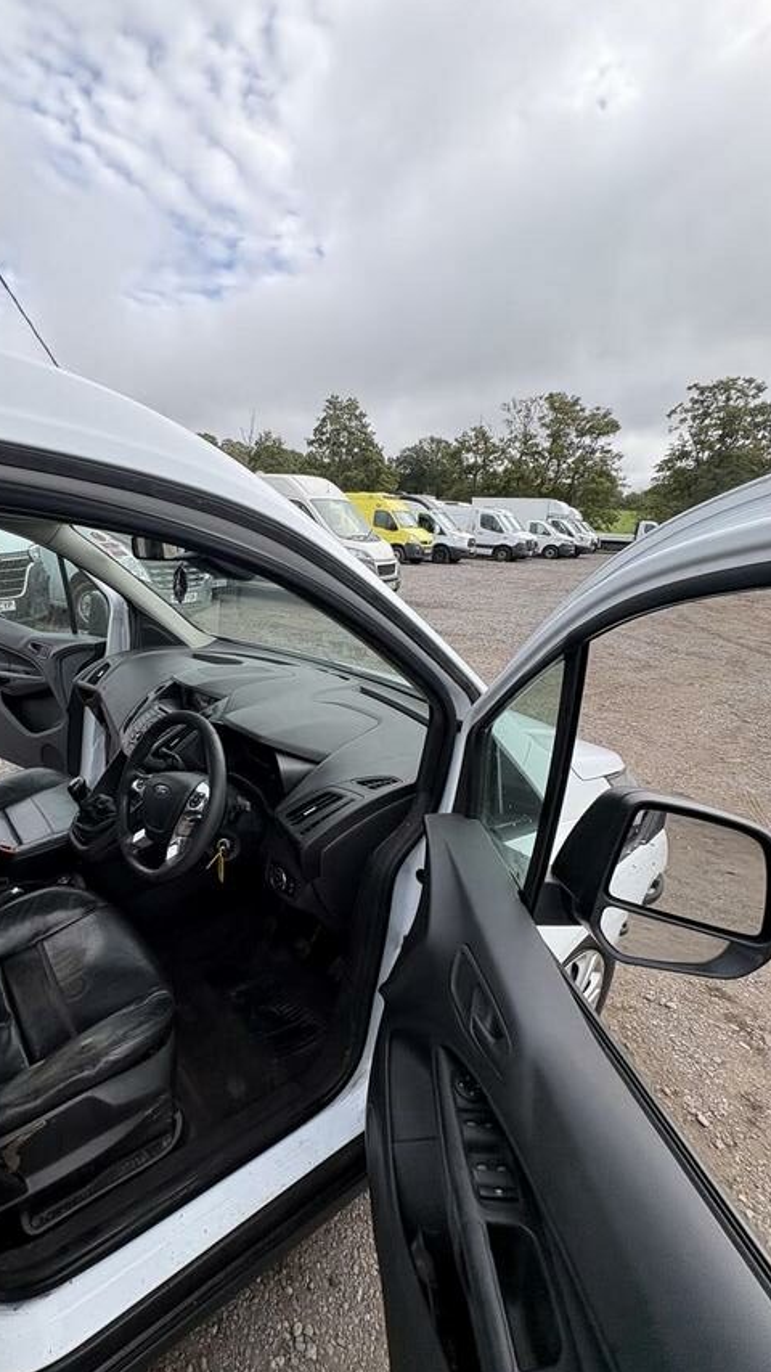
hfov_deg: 64.7
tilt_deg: -11.0
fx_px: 582
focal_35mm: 16
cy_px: 710
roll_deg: +1.7
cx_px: 236
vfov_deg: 99.3
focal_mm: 2.22
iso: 64
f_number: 2.2
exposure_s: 1/445
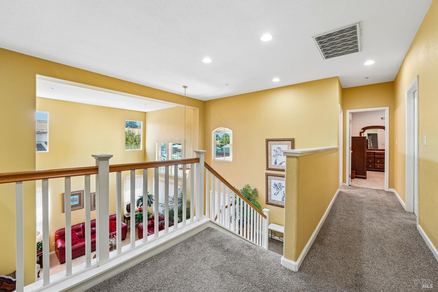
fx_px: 170
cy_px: 146
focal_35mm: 14
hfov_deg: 104.3
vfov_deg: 81.2
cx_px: 219
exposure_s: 1/15
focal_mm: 14
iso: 640
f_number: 8
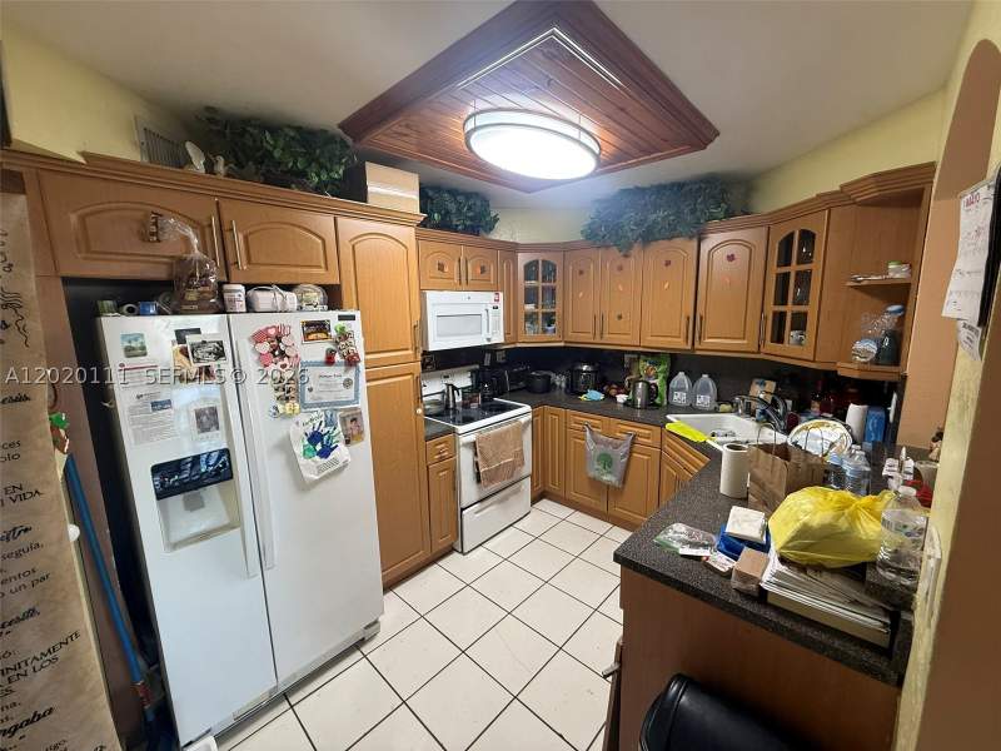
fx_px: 405
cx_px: 500
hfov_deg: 102.1
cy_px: 376
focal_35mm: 14
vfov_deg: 85.7
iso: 200
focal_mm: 2.22
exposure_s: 1/60
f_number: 2.2
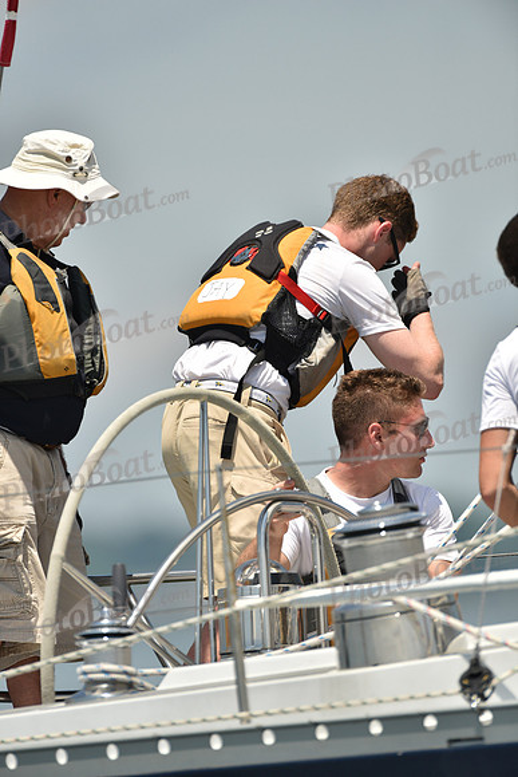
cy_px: 388
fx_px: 12941
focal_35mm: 600
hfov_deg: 2.3
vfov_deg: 3.4
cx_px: 259
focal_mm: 600
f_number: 5
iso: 320
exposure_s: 1/3200
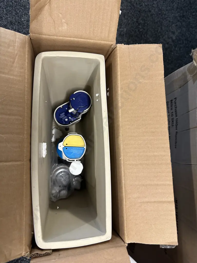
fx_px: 182
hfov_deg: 56.8
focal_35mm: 24
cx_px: 98
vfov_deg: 71.6
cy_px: 132
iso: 250
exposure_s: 1/50
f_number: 1.78
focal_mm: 6.86
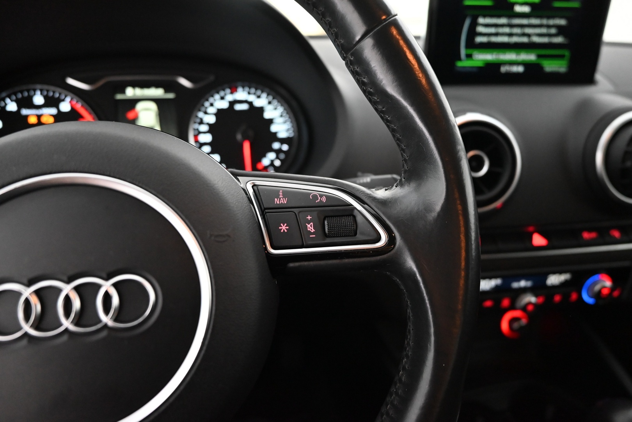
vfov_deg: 53.1
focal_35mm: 24
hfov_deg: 73.7
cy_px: 211
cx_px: 316
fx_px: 421
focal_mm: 24
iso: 5600
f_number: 4
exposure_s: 1/60
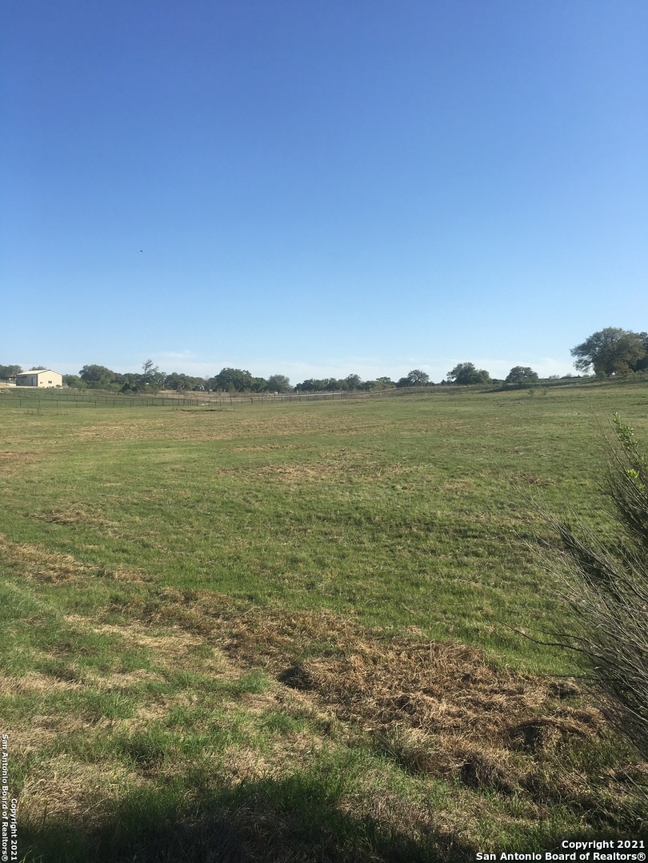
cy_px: 432
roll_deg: -0.4
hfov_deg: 48.2
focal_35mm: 29
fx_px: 724
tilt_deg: +1.1
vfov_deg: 61.7
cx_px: 324
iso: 25
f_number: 2.2
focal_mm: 4.15
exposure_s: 1/1603
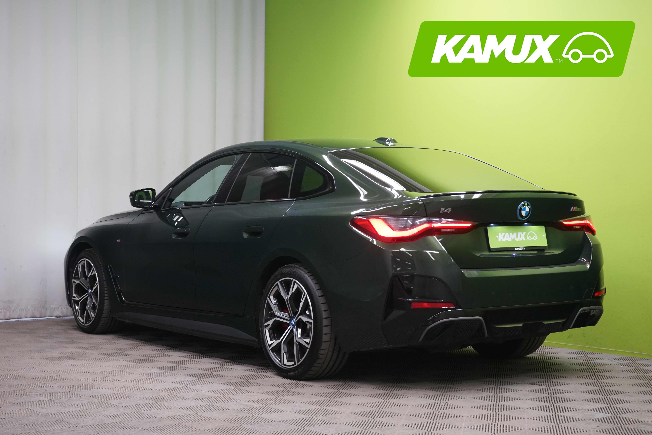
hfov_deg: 31.9
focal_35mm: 63
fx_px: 1141
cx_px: 326
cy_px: 218
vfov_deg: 21.6
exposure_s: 1/25
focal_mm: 63
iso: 2000
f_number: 7.1
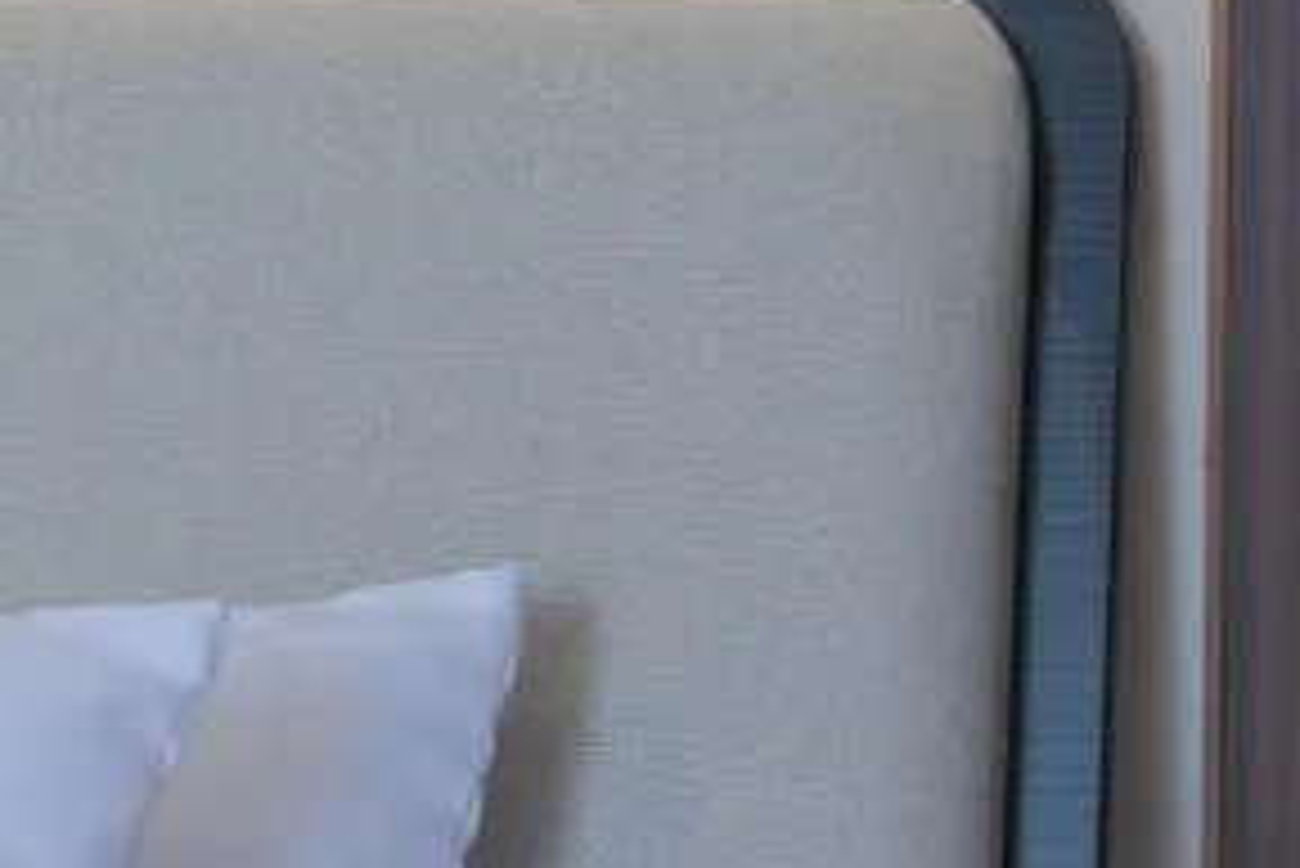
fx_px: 5997
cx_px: -1296
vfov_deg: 8.3
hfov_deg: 11.2
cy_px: 308
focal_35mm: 166
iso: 320
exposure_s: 1/125
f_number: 2.8
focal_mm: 16
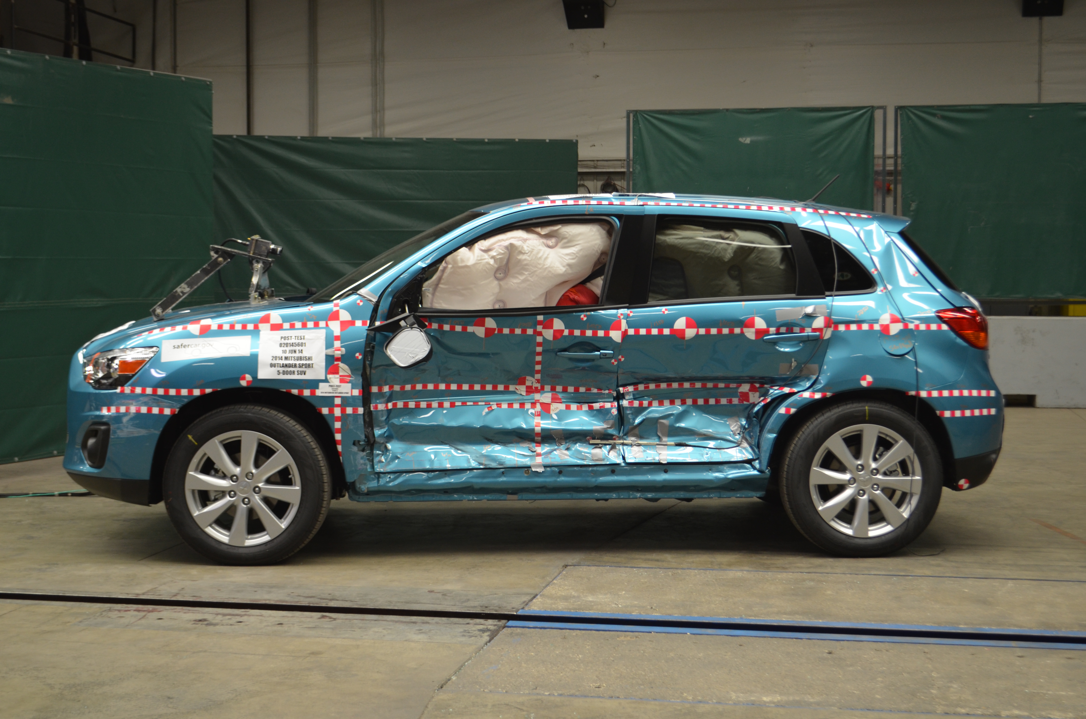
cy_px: 360
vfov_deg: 25.6
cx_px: 543
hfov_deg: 37.9
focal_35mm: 52
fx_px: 1580
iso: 400
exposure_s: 1/80
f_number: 5
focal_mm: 35
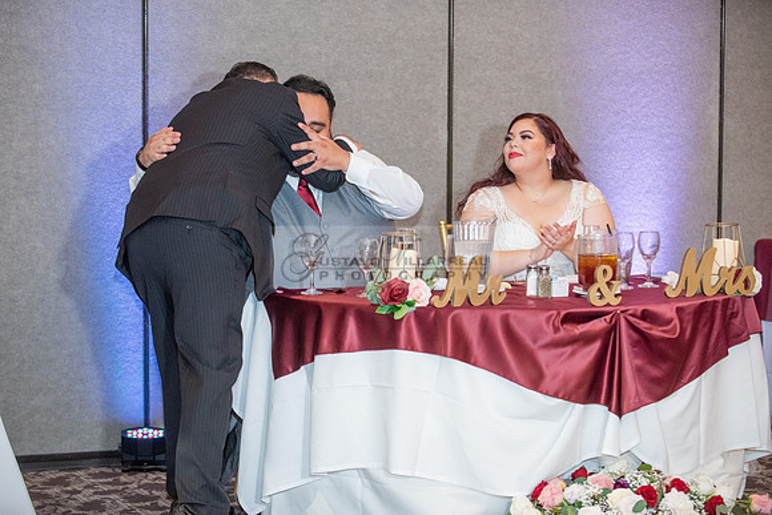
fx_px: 2180
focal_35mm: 102
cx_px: 371
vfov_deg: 13.5
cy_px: 257
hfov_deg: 20.1
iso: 3200
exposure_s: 1/250
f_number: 2.8
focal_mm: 95
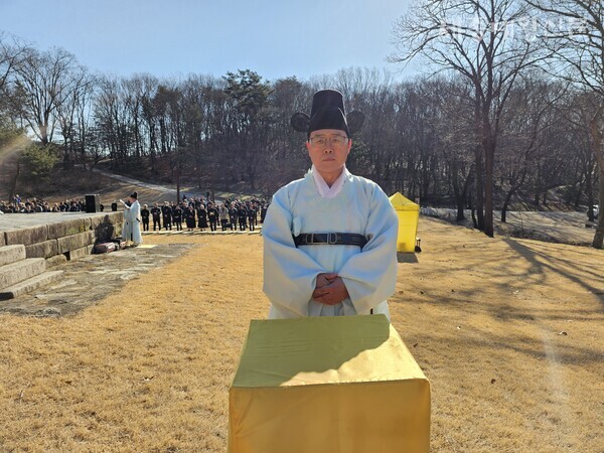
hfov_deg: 73.9
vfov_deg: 58.9
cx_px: 302
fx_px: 401
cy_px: 226
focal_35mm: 23
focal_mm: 6.3
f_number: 1.7
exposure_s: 1/585
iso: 12
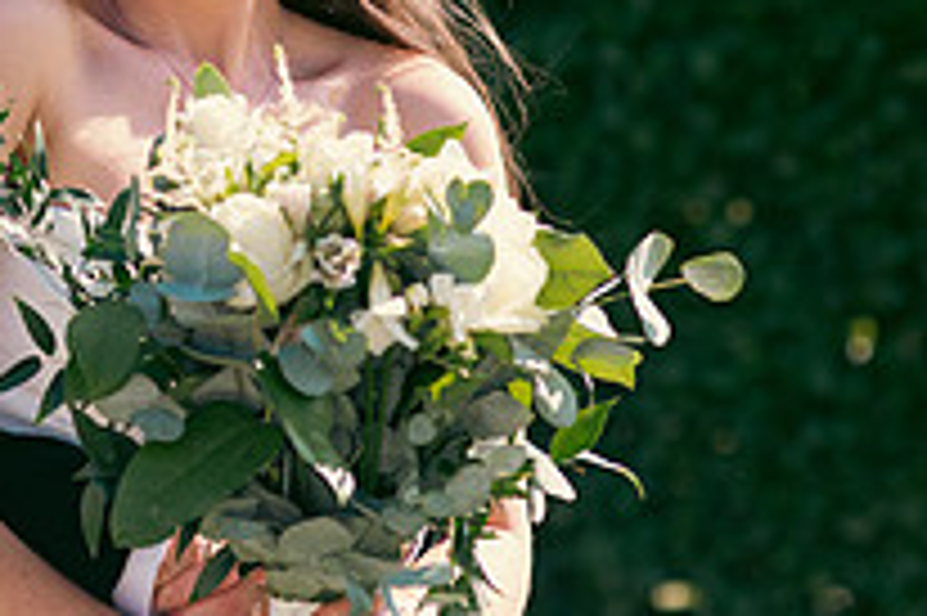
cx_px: 40
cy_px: 92
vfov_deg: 4.6
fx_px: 7616
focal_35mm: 296
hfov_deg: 6.9
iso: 200
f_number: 3.5
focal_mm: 105
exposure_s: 1/640
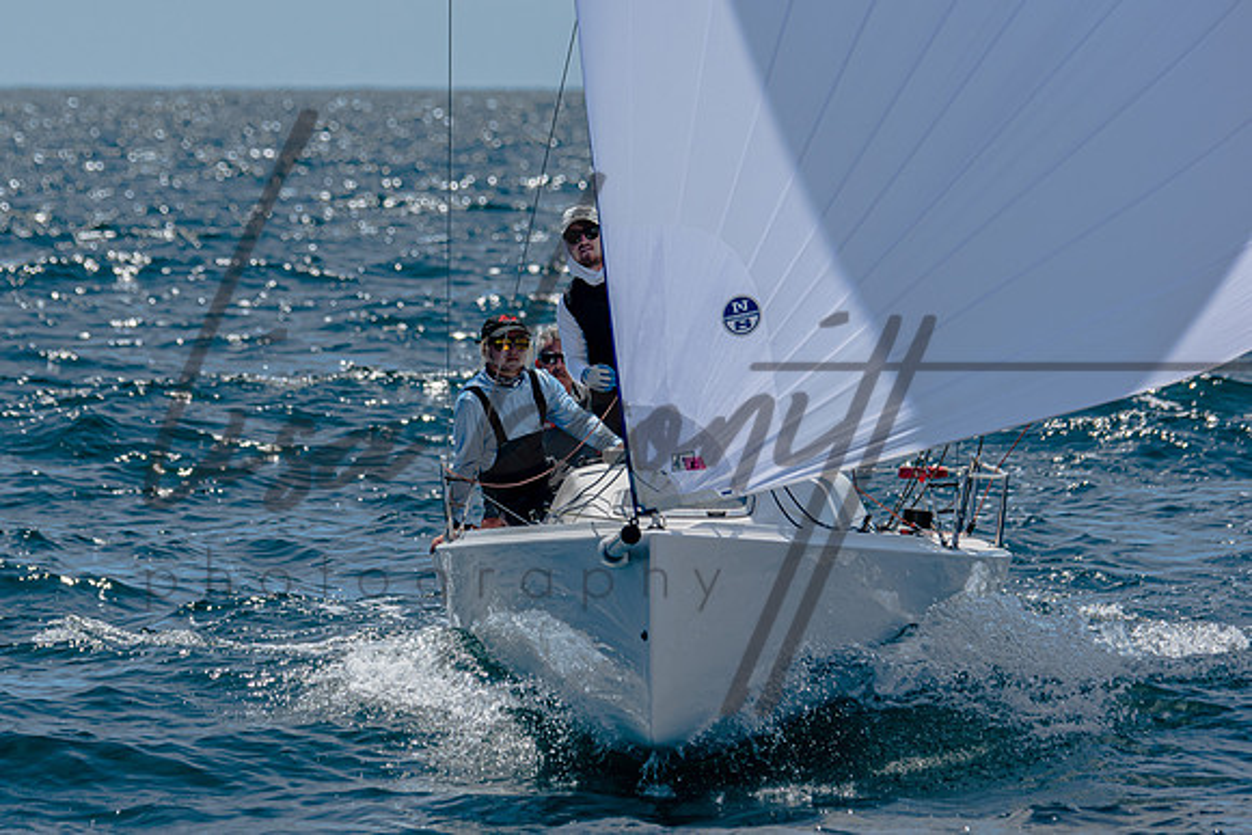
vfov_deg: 3.1
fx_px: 15421
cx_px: 548
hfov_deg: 4.6
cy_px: 387
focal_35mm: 443
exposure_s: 1/2000
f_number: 5.6
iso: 200
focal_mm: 260
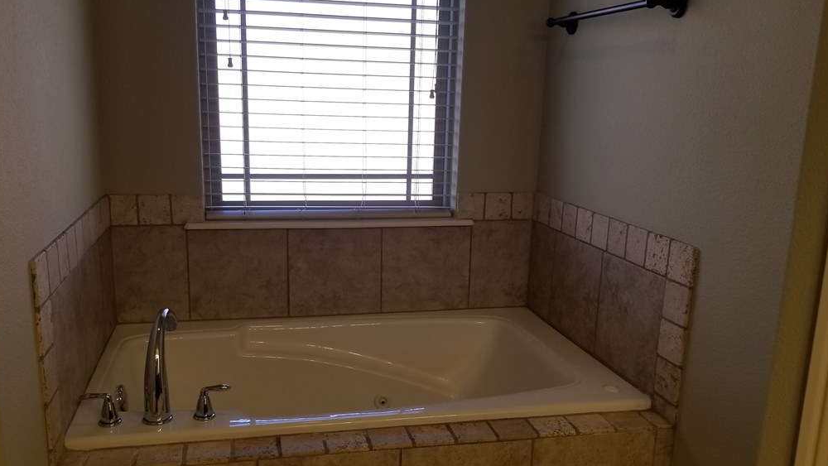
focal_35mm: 29
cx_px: 415
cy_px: 288
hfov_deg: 66.1
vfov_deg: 40.0
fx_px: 637
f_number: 1.7
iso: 80
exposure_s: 1/120
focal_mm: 4.25
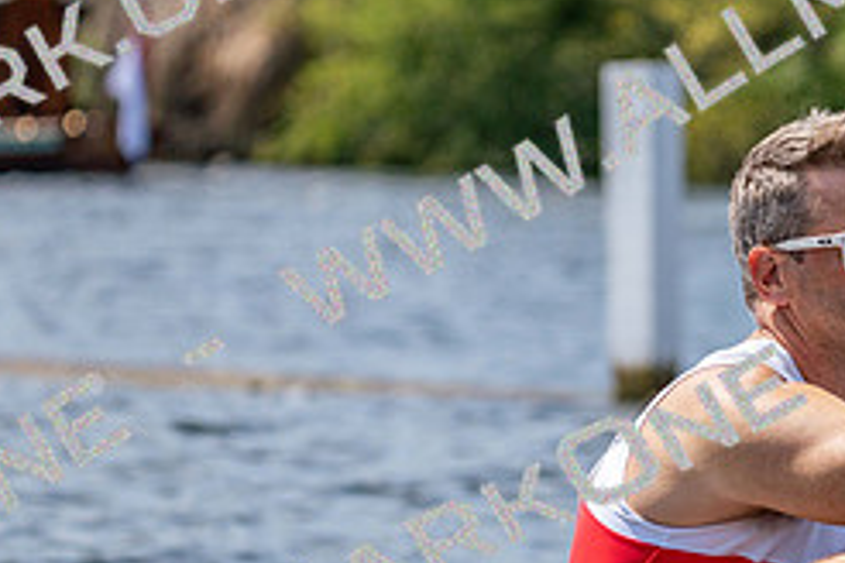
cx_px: 704
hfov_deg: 4.4
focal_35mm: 471
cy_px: 335
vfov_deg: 2.9
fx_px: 11055
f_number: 5.6
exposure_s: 1/2000
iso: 320
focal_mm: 200
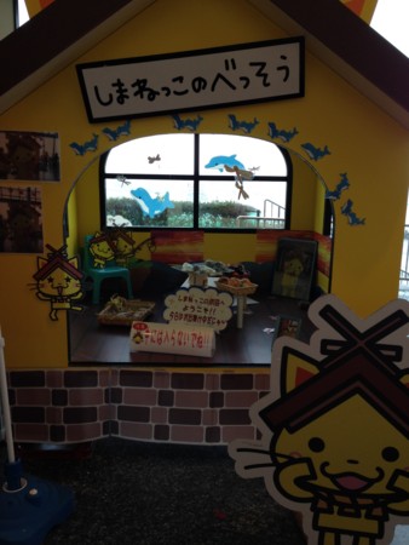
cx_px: 204
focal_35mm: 33
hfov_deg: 43.0
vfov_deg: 55.3
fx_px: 519
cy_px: 272
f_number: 2.4
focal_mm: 4.12
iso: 50
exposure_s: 1/40
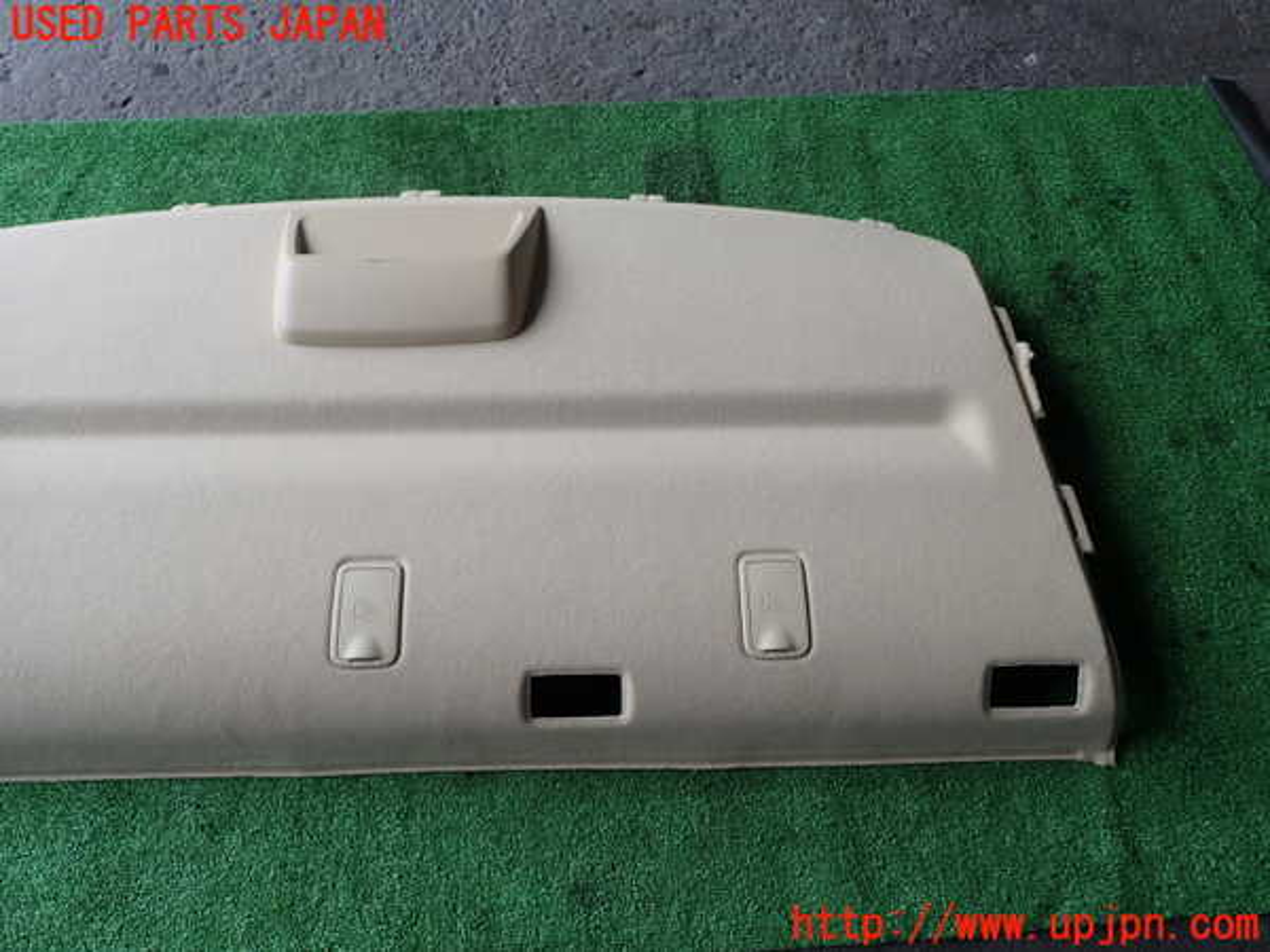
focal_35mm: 25
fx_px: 917
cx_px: 635
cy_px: 476
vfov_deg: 54.9
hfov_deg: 69.4
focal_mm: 4.5
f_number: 2.8
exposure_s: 1/125
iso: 100
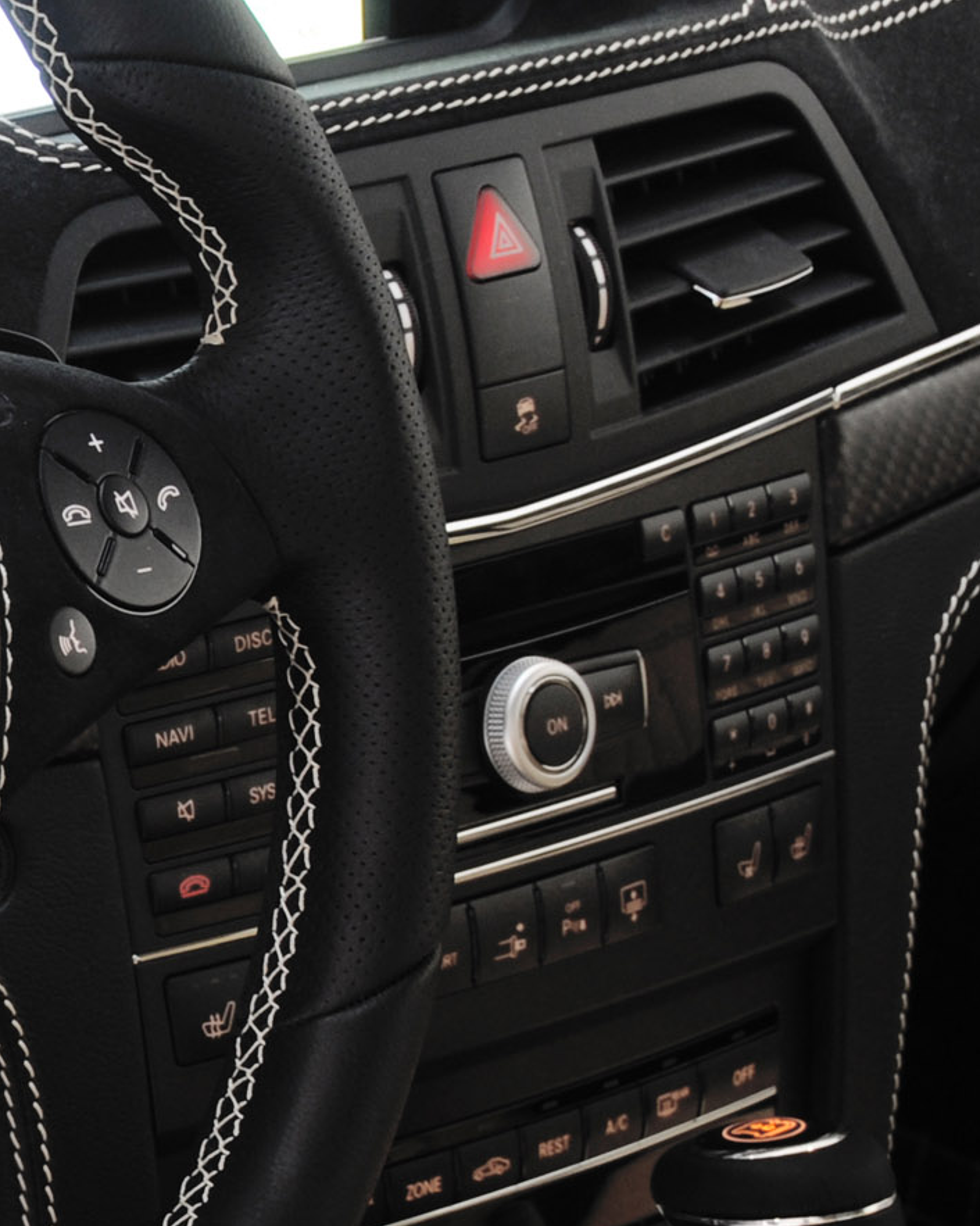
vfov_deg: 11.2
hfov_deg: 8.7
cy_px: 616
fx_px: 6238
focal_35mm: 172
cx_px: -684
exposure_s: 2
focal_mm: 36
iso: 200
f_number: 8
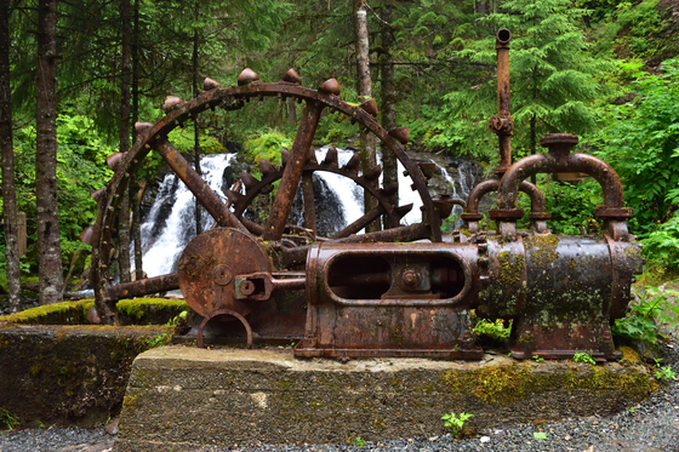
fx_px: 622
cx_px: 340
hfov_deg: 57.2
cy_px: 226
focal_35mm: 33
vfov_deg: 39.9
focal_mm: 22
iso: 560
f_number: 4.5
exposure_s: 1/80
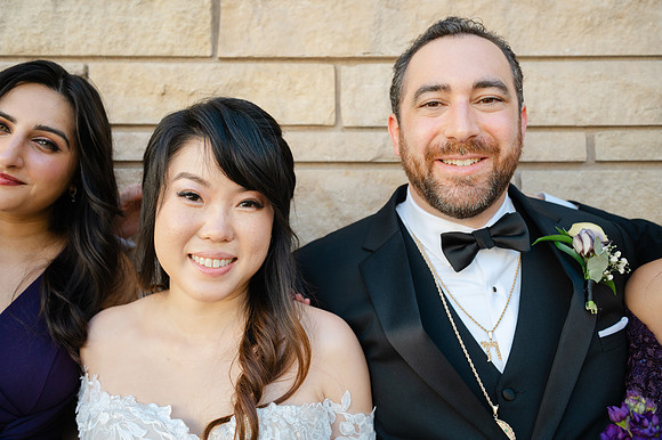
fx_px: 515
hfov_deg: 65.5
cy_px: 220
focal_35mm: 28
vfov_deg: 46.4
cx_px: 331
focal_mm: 28
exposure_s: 1/800
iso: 400
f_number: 4
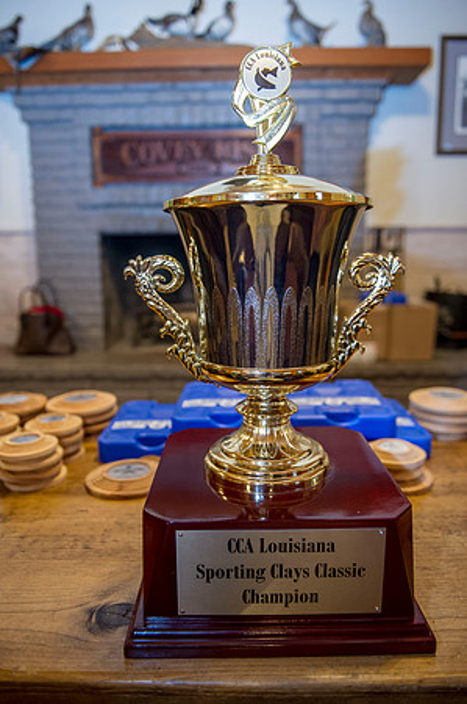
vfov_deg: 65.5
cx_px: 234
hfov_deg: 46.3
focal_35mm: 28
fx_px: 546
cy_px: 352
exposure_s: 1/60
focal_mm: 28
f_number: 2.8
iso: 1600
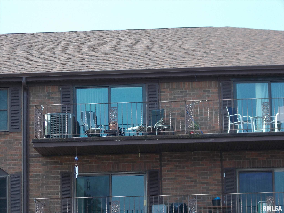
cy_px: 106
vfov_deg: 11.4
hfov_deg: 15.2
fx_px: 1067
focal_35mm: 130
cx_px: 142
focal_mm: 23
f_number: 6.5
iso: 80
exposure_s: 1/100
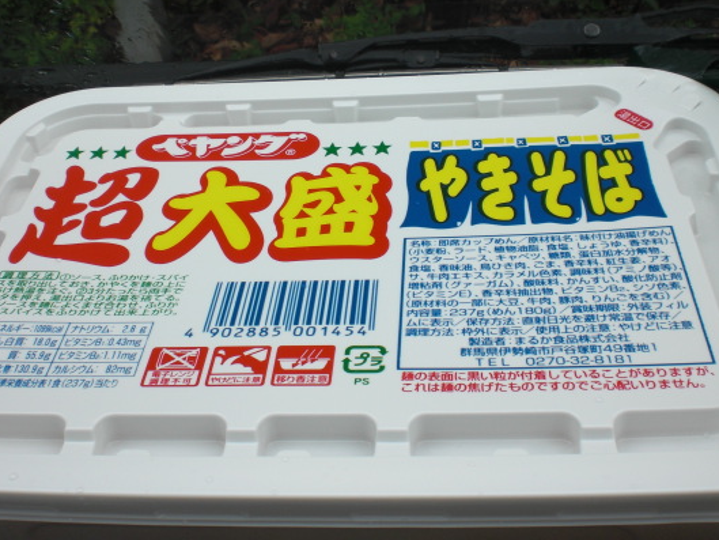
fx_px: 956
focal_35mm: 46
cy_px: 268
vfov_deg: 31.5
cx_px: 356
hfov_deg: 41.2
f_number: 5.6
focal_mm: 6.3
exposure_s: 1/200
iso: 64
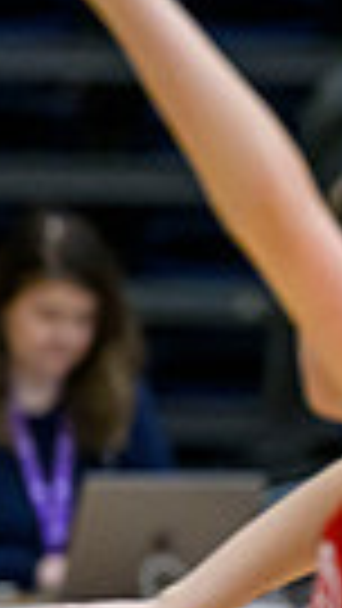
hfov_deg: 1.1
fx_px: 18528
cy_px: 506
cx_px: 1079
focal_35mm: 1150
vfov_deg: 1.9
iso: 6400
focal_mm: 200
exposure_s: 1/800
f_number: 3.5
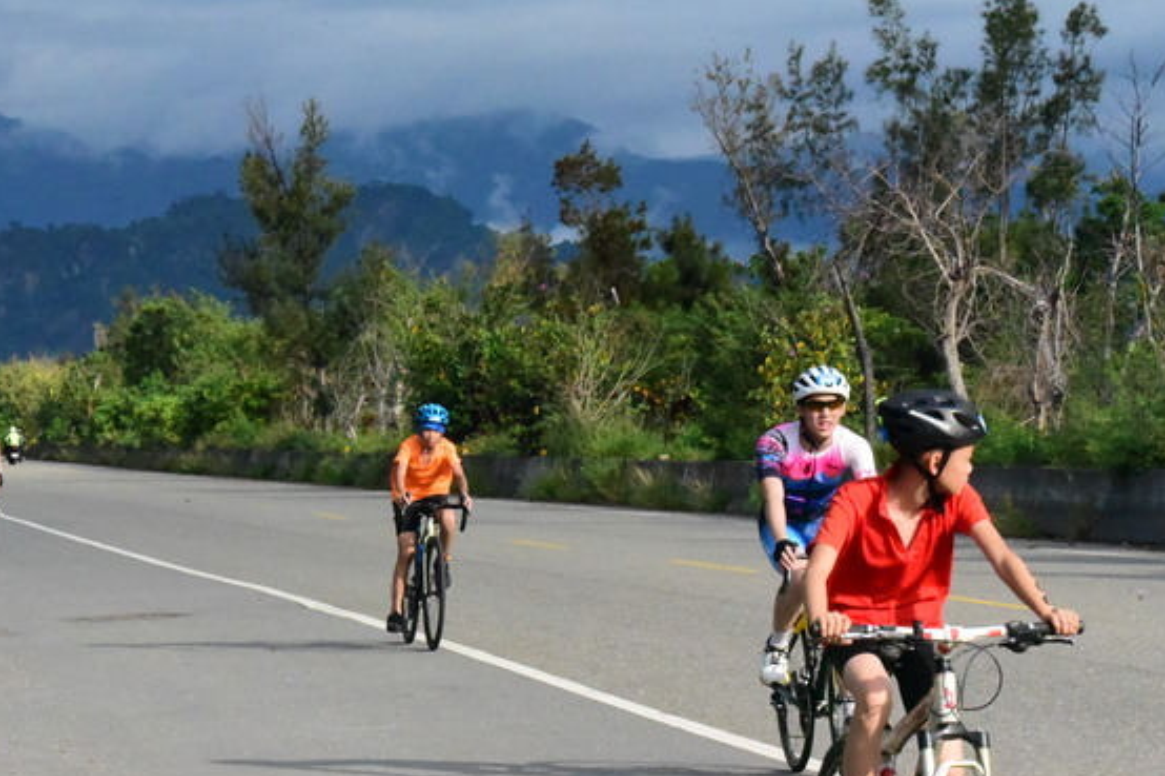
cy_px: 445
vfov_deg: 8.8
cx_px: 425
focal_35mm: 155
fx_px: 5014
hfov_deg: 13.2
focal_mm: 110
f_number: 22
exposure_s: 1/4000
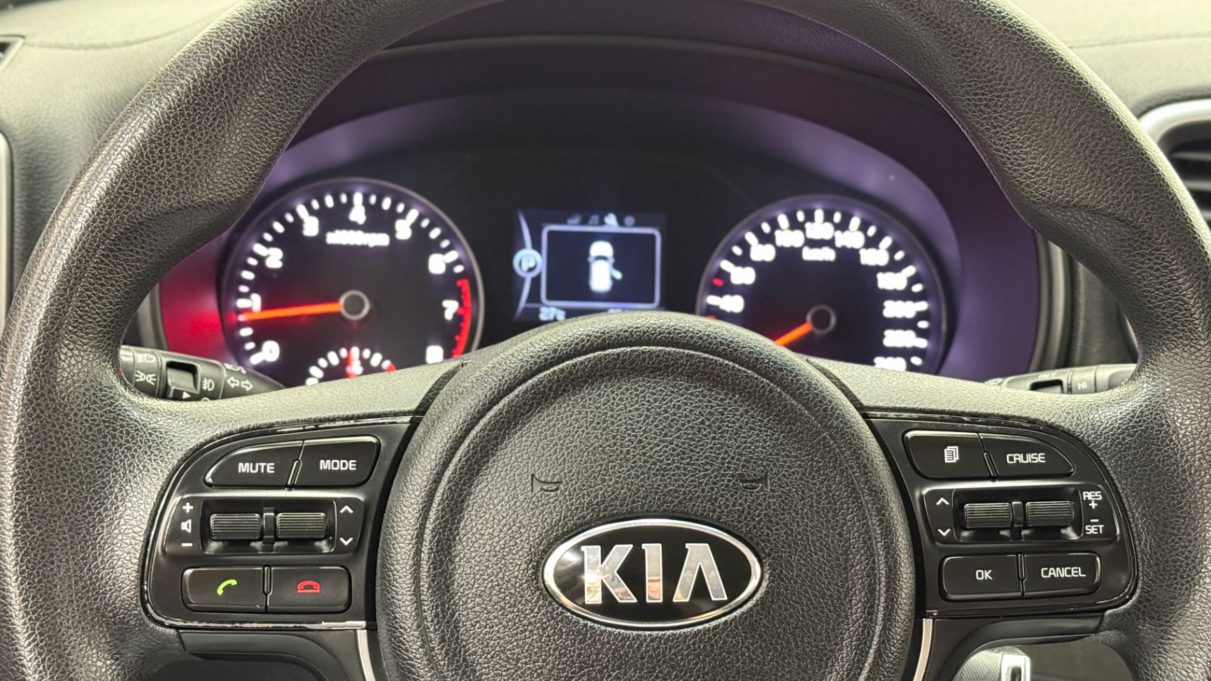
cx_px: 630
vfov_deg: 20.7
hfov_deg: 36.0
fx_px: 1863
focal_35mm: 58
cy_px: 391
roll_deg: -3.1
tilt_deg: -18.4
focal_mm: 6.76
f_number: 1.78
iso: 800
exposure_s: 1/20
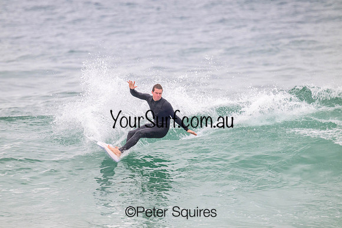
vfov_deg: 1.7
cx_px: 171
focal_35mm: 800
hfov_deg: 2.6
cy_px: 114
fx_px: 7601
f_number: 11
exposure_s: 1/2000
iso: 1600
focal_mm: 800
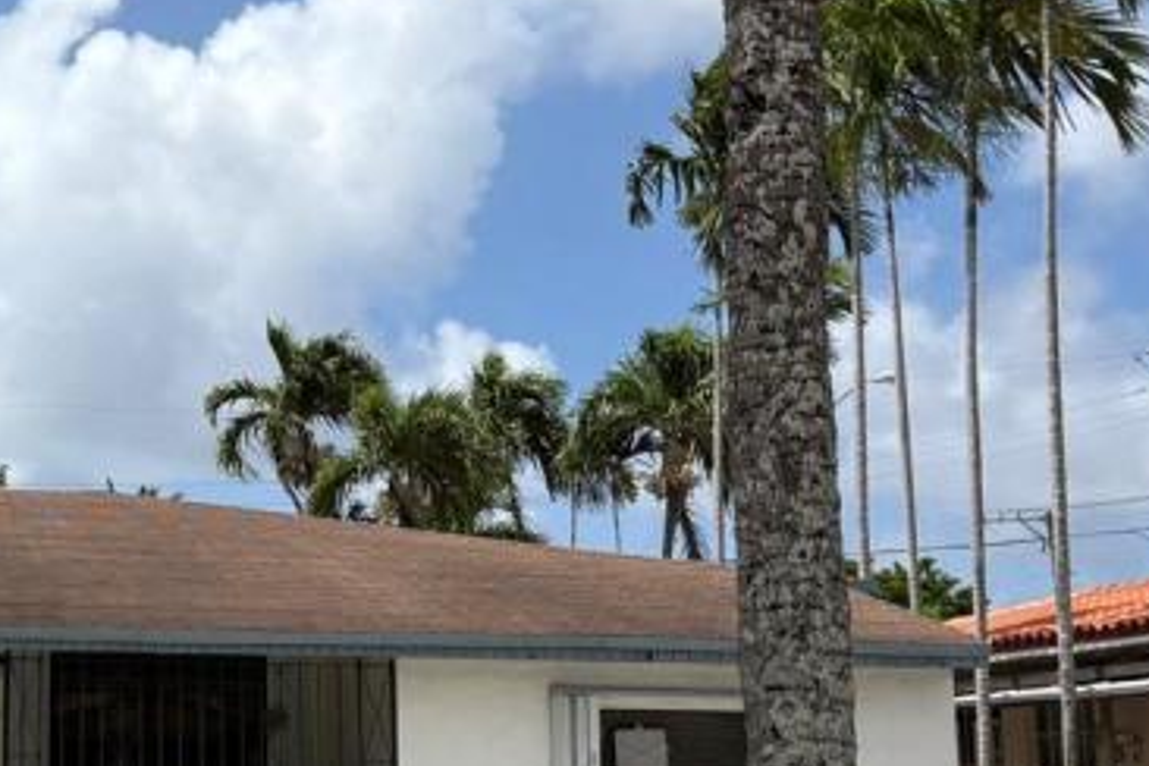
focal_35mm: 71
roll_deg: -0.5
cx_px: 41
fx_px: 2266
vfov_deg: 19.2
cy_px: 333
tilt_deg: +12.3
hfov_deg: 27.1
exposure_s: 1/5348
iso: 50
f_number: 1.6
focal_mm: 5.96
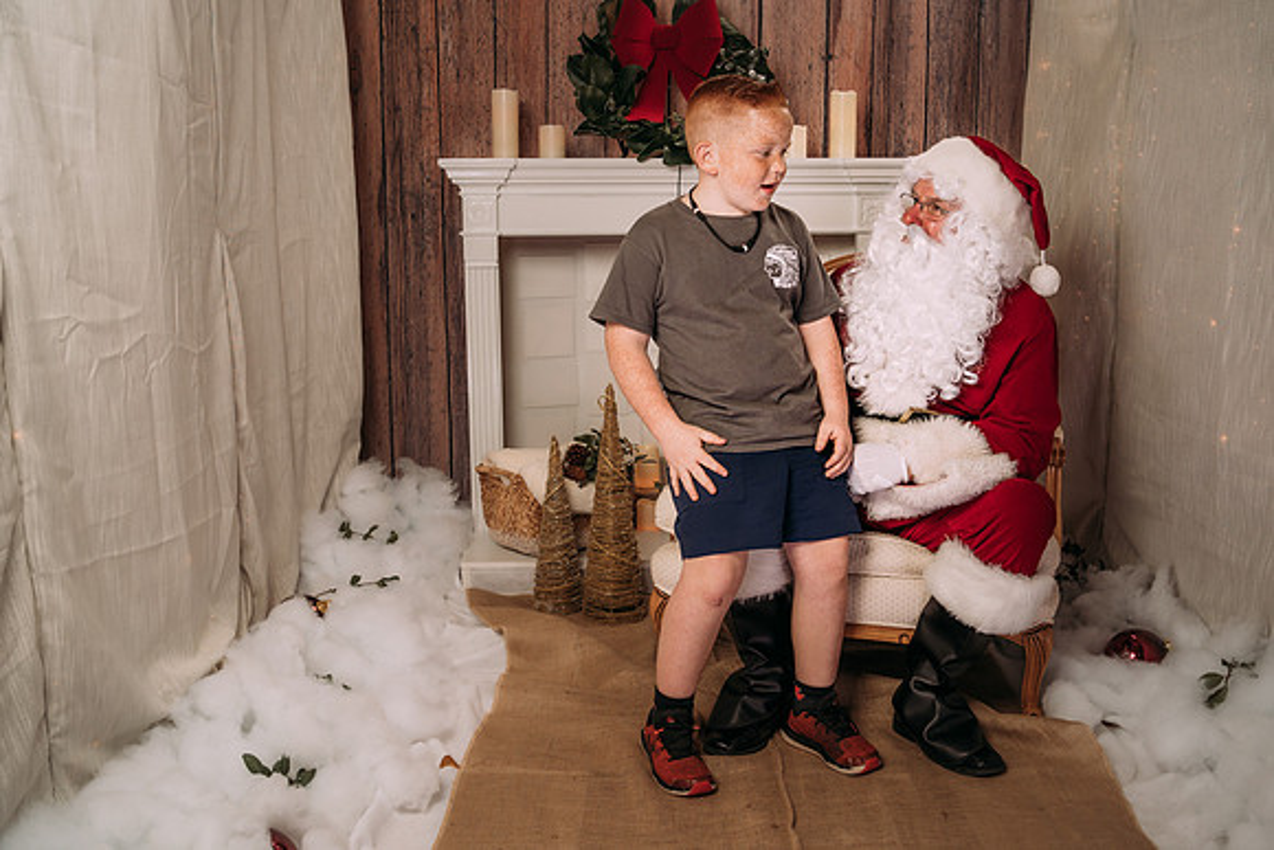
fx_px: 1315
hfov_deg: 51.7
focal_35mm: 37
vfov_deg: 35.8
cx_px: 651
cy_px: 437
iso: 100
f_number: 5.6
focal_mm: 35
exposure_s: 1/100
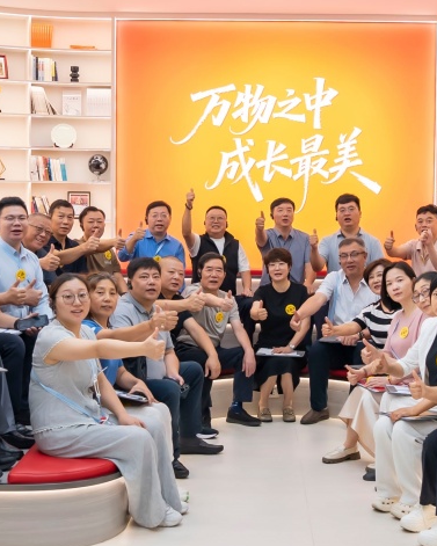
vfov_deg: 31.9
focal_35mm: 59
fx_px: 954
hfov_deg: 25.8
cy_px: 286
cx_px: 264
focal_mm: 25
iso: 640
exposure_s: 1/125
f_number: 4
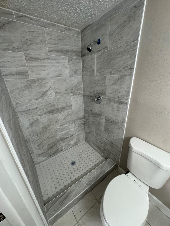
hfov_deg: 85.7
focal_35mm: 14
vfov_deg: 102.1
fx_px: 92
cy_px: 113
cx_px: 85
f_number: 2.2
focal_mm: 2.22
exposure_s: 1/60
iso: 200
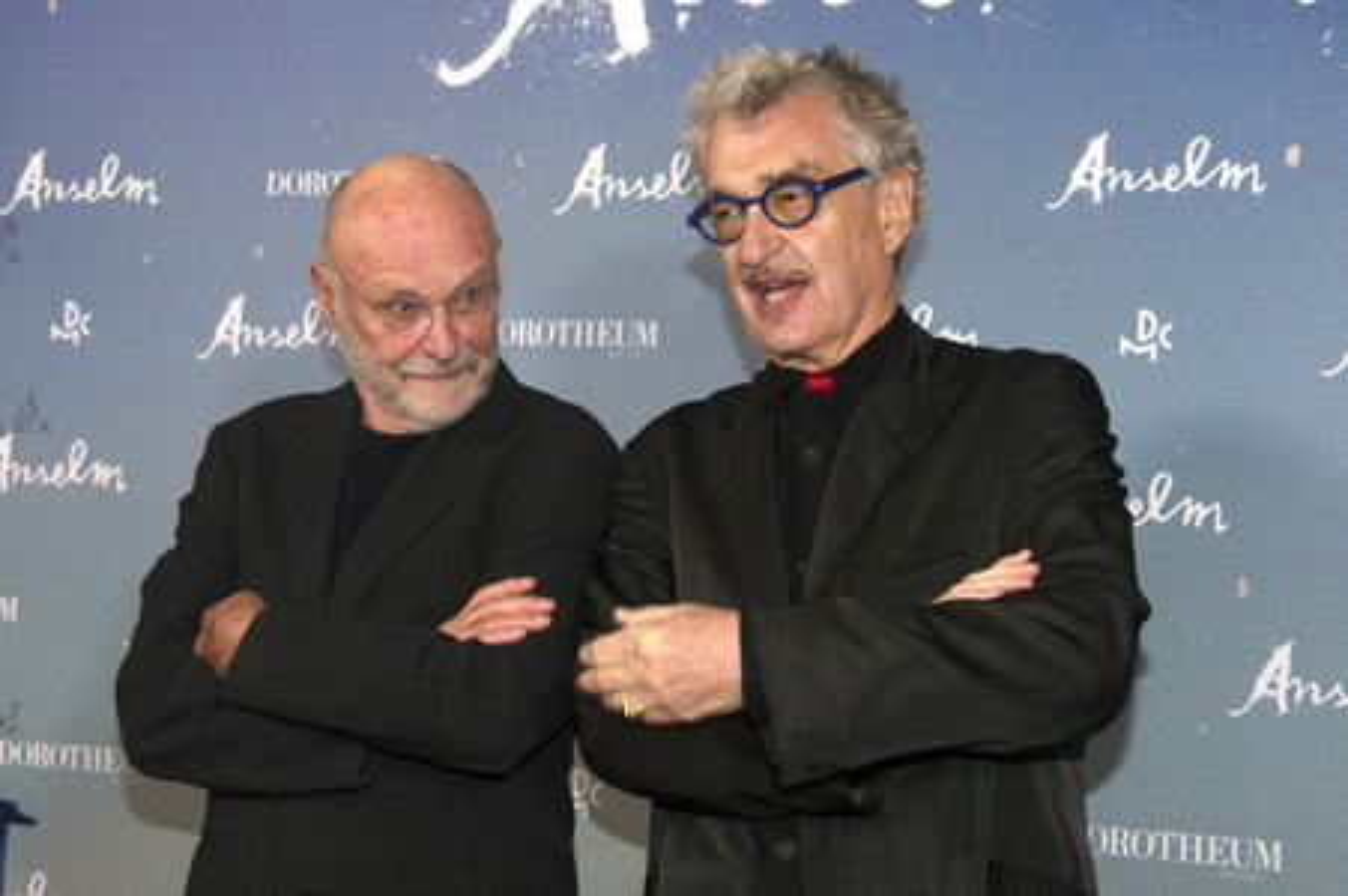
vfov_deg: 24.2
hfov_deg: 35.7
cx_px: 674
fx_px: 2095
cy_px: 448
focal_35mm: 56
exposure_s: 1/125
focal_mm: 56
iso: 1600
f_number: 5.6
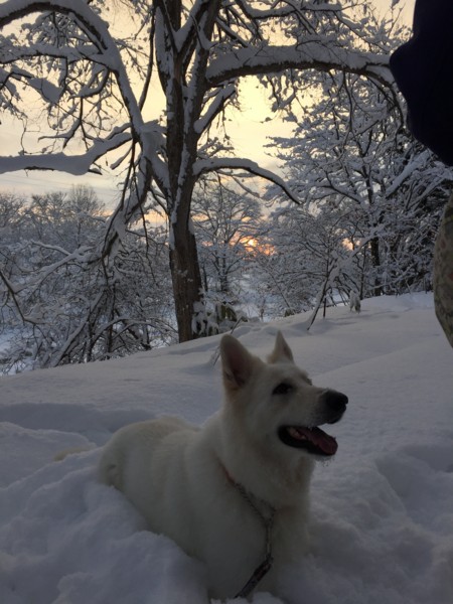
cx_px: 226
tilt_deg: -3.1
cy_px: 302
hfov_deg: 48.2
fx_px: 506
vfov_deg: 61.7
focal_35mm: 29
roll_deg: +1.0
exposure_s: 1/608
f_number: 2.2
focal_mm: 4.15
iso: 32
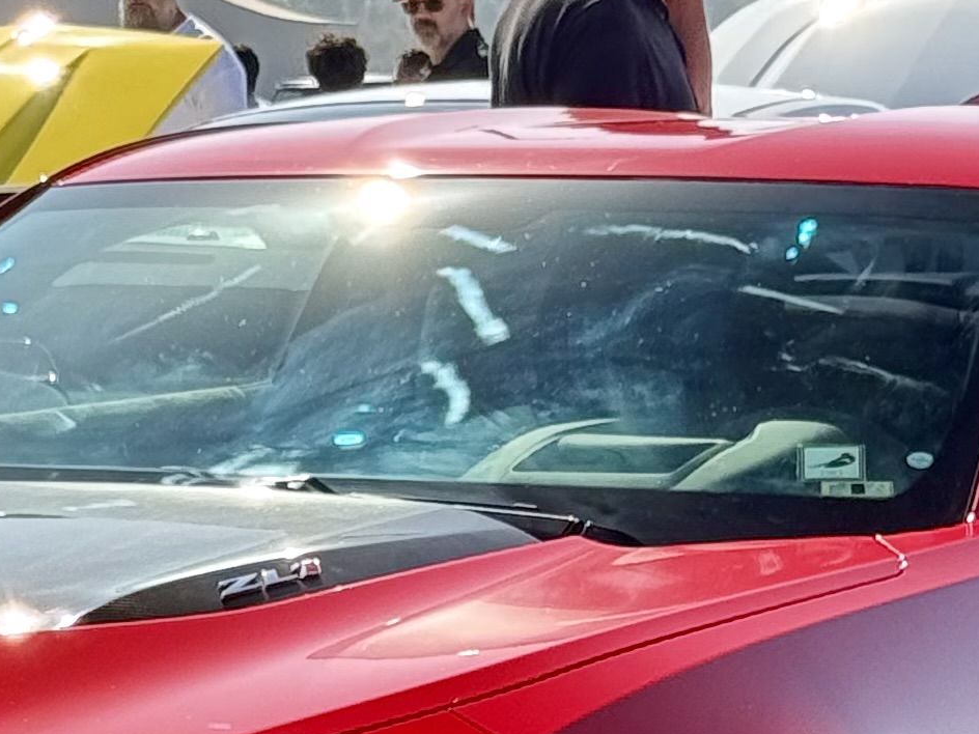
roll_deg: +0.9
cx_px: 280
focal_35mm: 205
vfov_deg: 7.2
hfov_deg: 9.6
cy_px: 804
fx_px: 5798
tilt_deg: -3.7
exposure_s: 1/819
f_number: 1.78
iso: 100
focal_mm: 6.76
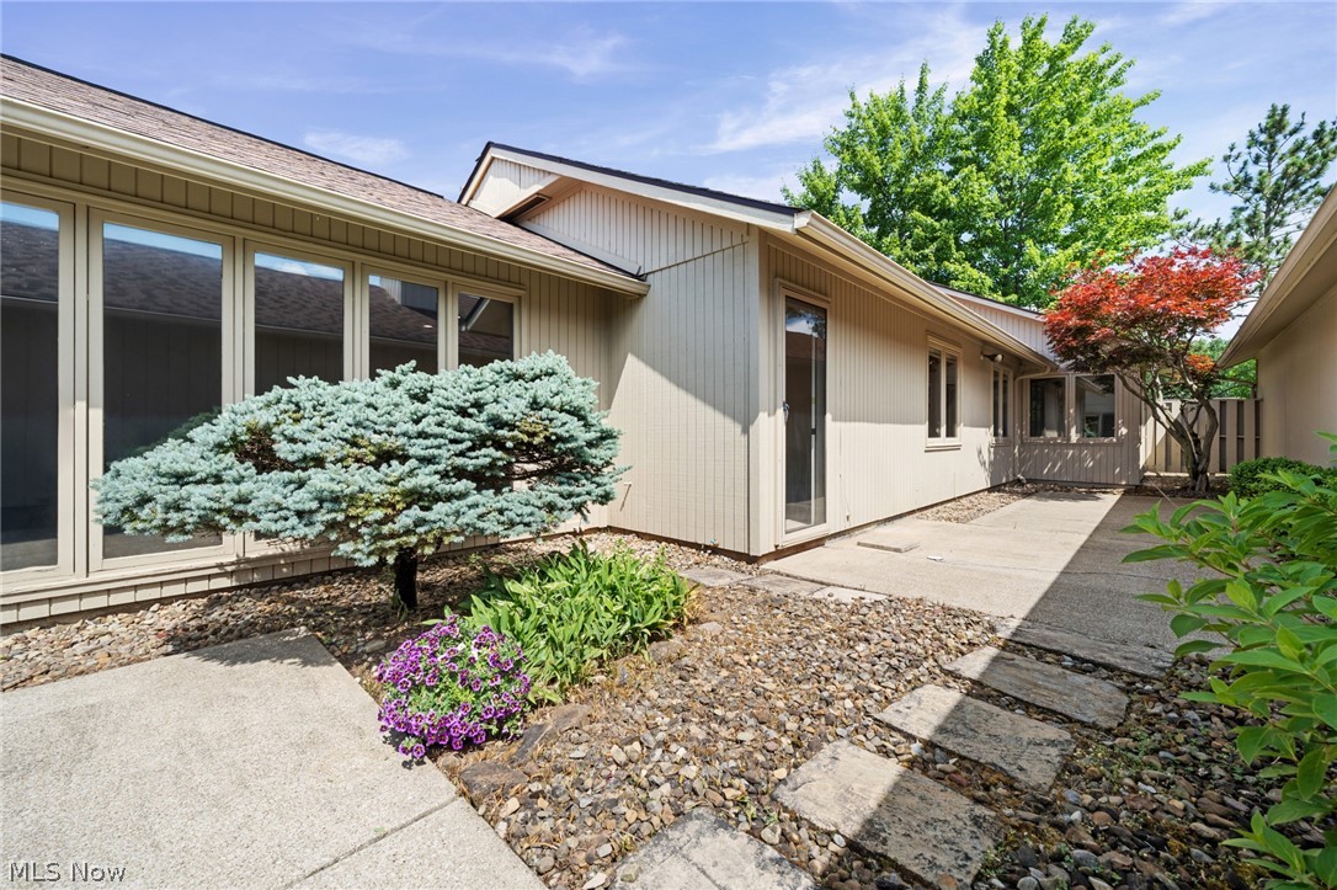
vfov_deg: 85.4
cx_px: 668
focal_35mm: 13
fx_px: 483
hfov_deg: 108.4
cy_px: 445
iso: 250
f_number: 10
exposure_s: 1/125
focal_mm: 13
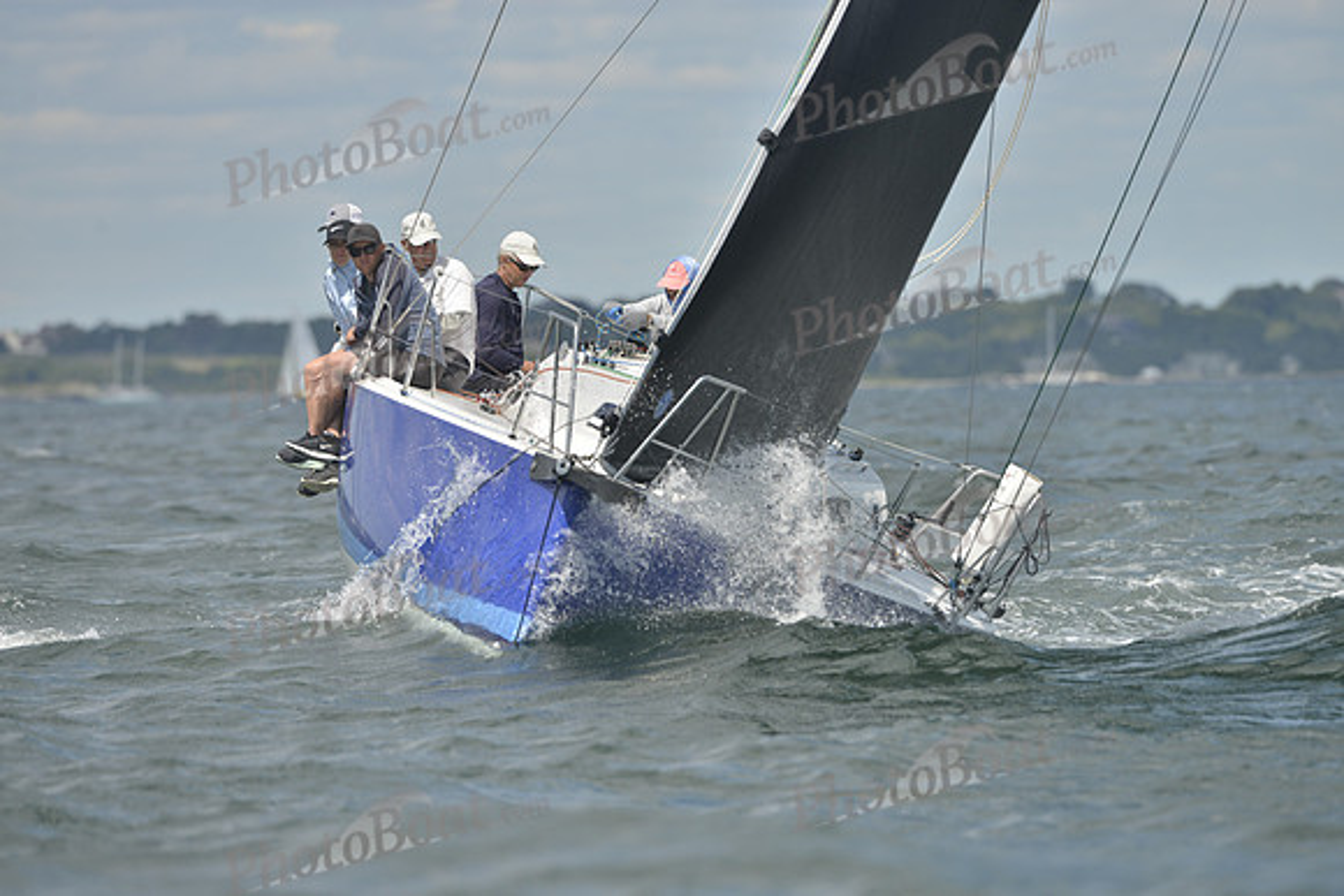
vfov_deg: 3.4
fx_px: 14936
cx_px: 672
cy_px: 448
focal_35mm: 400
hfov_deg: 5.2
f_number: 7.1
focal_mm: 400
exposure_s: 1/1000
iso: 200
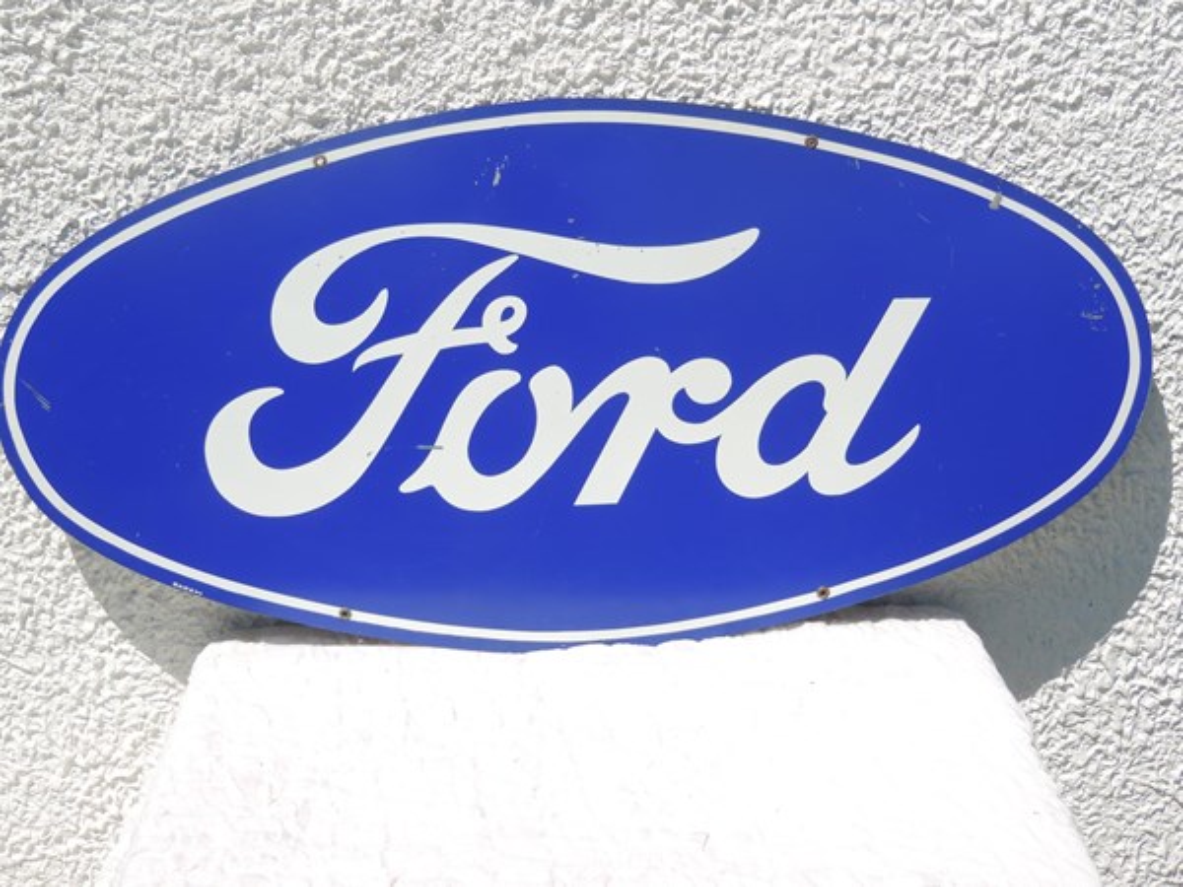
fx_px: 2050
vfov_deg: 24.4
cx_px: 592
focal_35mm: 60
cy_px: 444
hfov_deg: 32.2
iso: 80
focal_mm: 10.7
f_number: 3.7
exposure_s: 1/1000
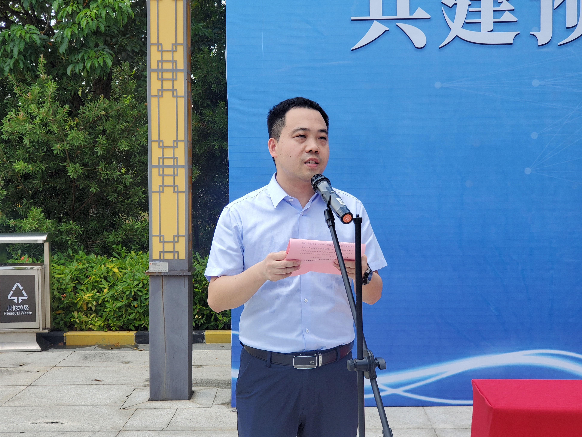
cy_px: 216
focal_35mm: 54
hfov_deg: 35.5
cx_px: 292
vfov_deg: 27.0
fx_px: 908
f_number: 2.4
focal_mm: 6
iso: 50
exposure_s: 1/205
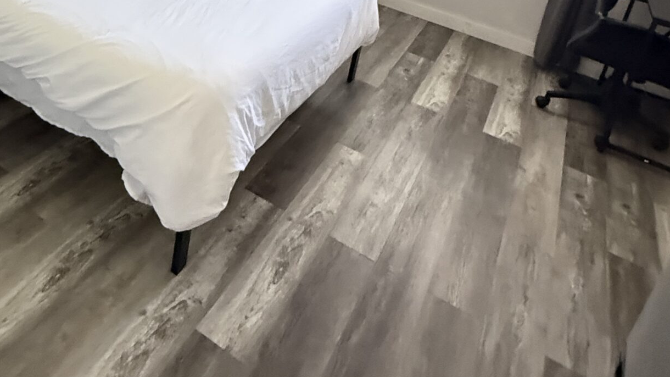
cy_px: -46
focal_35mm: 32
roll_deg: -7.0
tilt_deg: -18.8
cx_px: 262
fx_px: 568
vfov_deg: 32.0
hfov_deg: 60.4
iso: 1000
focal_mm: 2.22
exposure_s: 1/60
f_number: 2.2
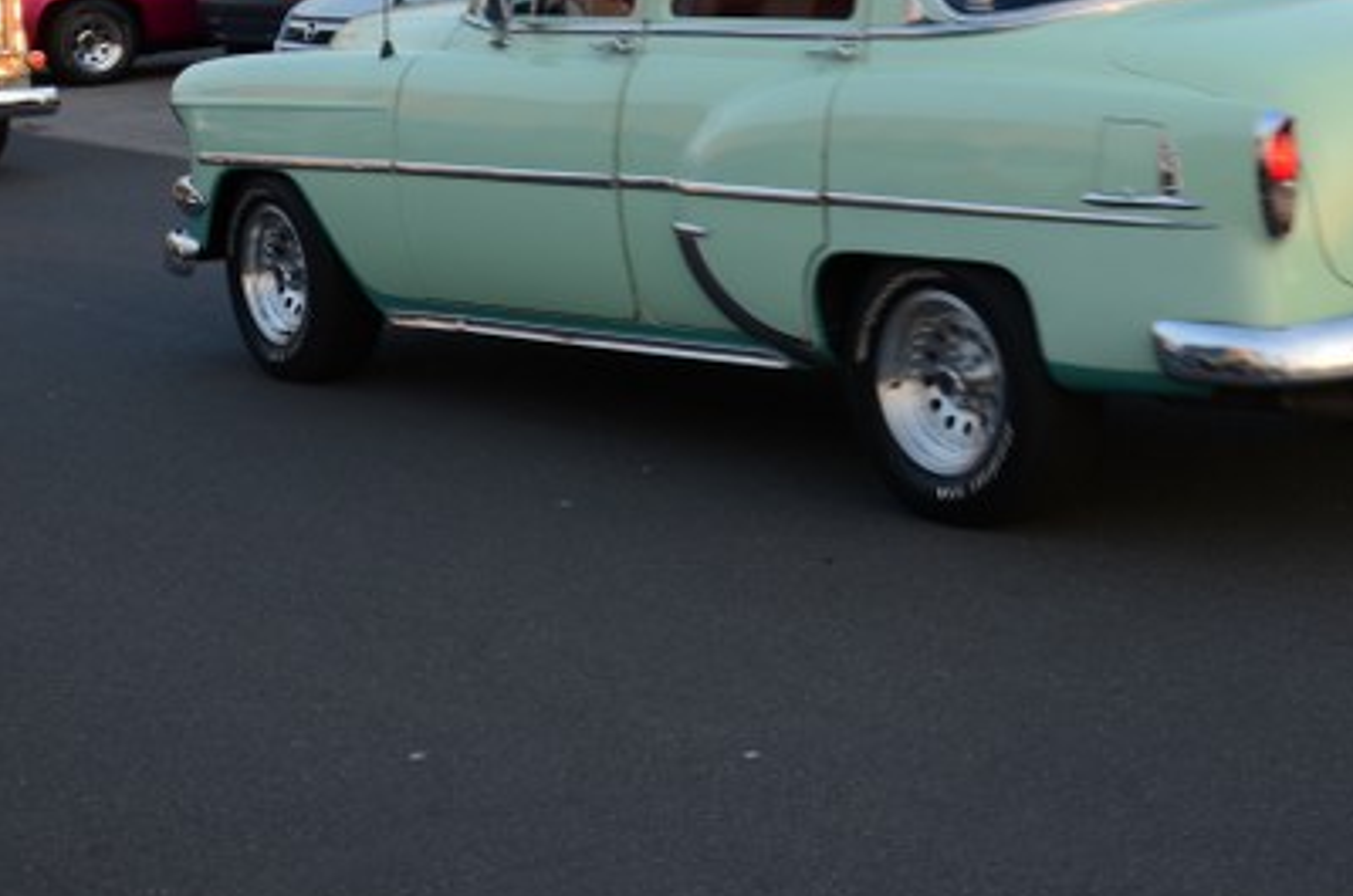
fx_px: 2926
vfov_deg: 17.1
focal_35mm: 78
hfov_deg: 25.9
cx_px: 886
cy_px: 54
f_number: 4.5
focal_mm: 26
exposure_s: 1/80
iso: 100
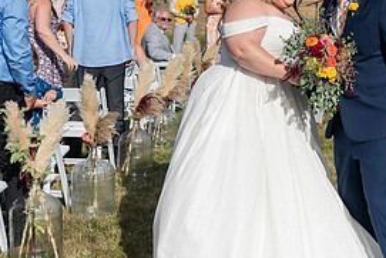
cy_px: 66
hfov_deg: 25.9
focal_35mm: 75
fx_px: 805
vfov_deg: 18.1
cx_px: 362
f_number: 5
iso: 400
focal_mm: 35
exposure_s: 1/8000
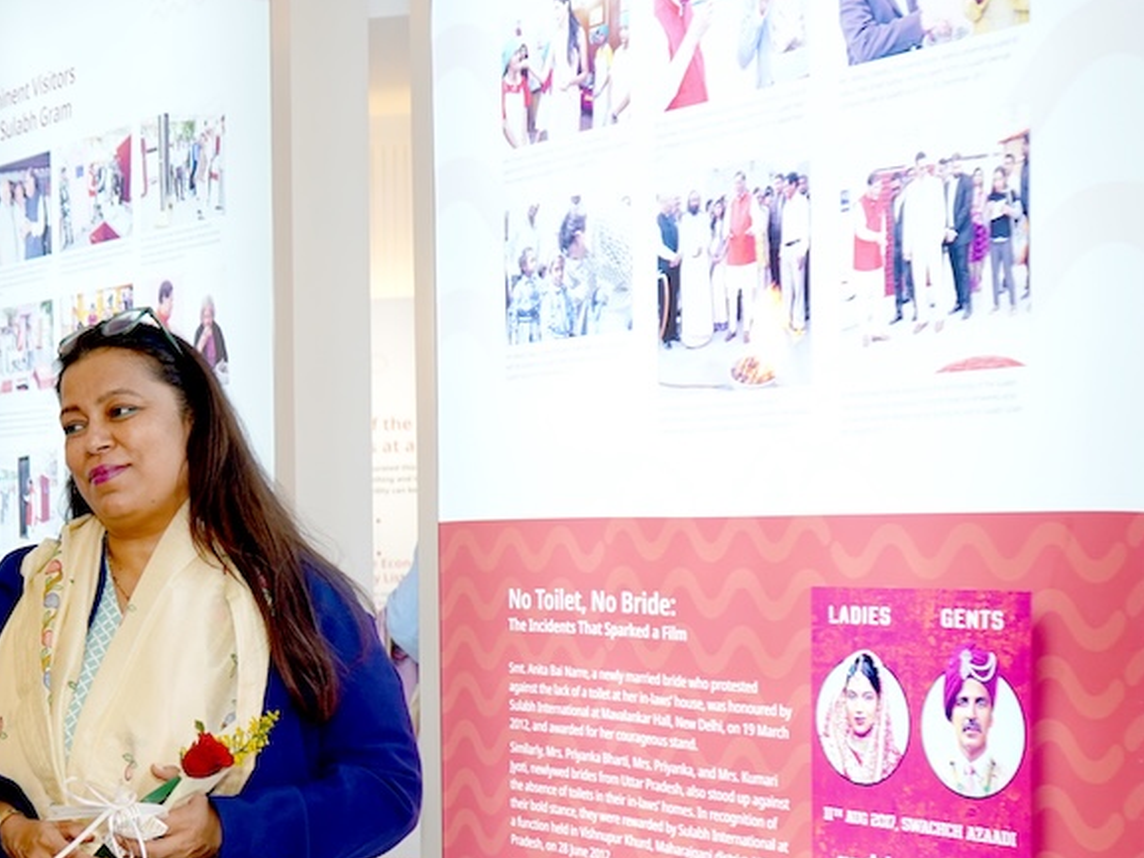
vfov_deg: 20.8
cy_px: 652
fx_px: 2314
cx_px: 93
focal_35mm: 70
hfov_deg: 26.7
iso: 400
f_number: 4
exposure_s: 1/160
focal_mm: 35
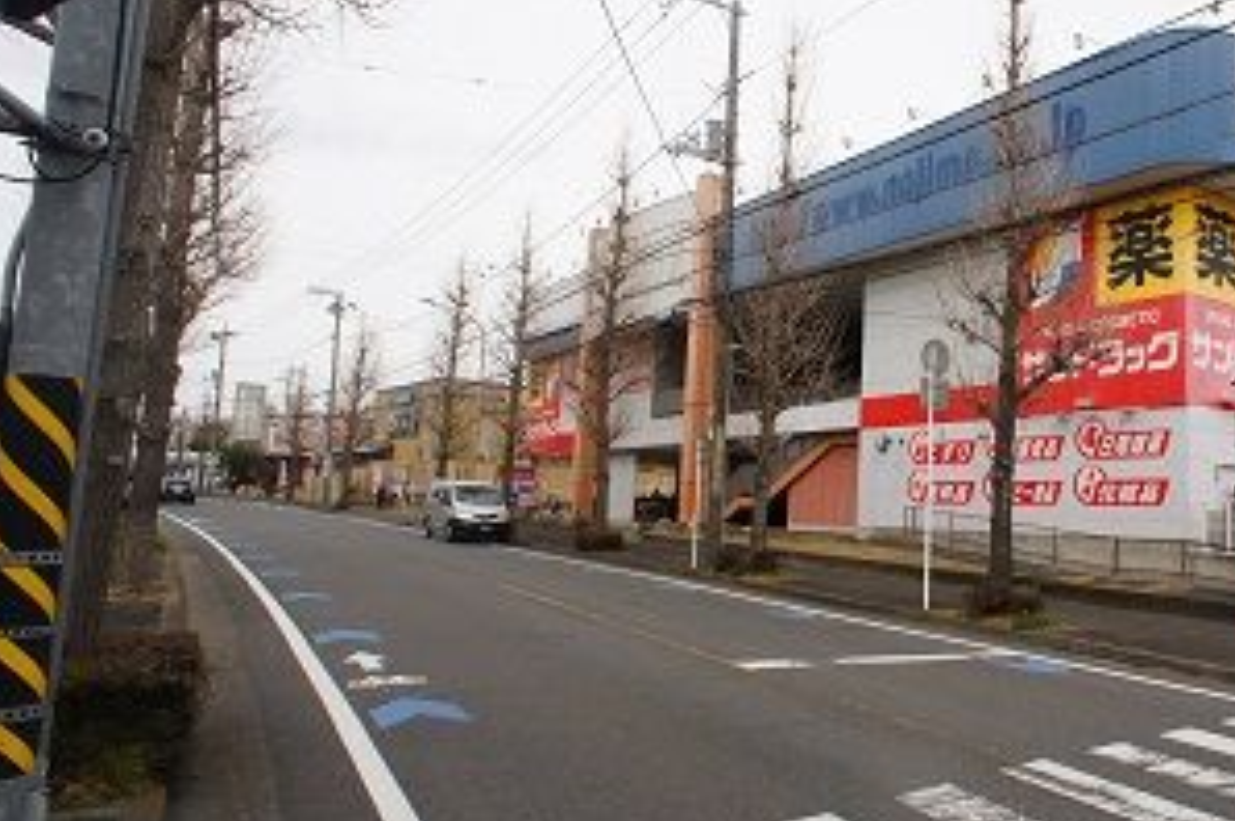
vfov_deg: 35.9
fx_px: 1268
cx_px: 854
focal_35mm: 37
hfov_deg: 50.7
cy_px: 415
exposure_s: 1/400
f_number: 6.3
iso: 200
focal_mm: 16
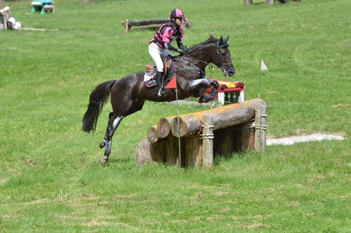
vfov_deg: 8.3
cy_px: 116
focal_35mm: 165
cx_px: 176
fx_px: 1606
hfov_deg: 12.5
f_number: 2.8
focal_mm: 110
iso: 560
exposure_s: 1/8000
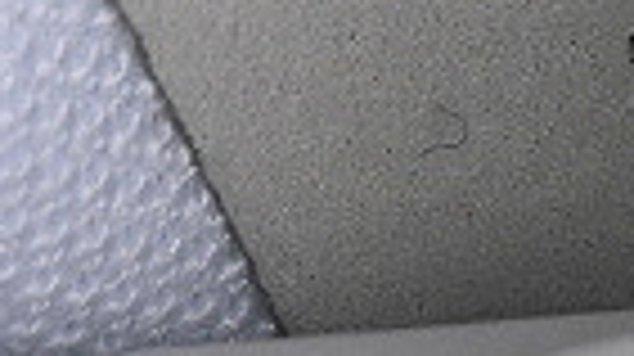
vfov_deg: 2.0
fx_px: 10094
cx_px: 814
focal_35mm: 601
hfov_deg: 3.6
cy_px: -924
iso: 160
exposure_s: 1/80
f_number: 7.1
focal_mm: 50
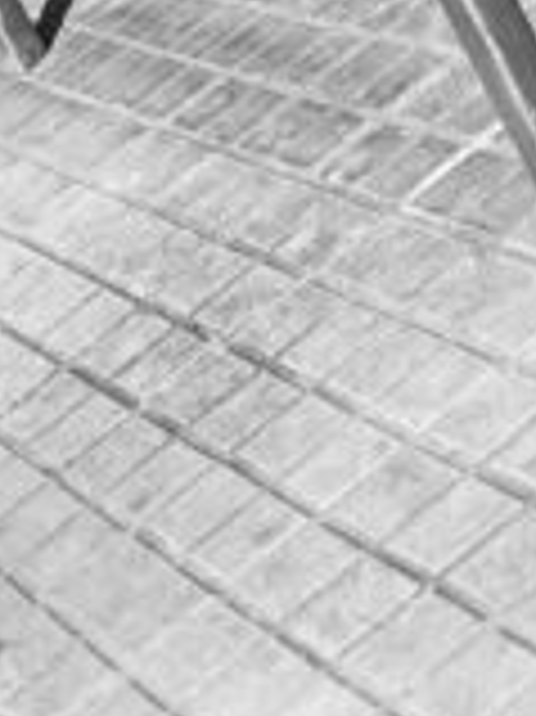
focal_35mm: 155
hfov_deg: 9.1
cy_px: -50
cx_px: -480
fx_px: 3204
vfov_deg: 12.6
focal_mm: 6.9
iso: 32
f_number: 1.68
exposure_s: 1/1808
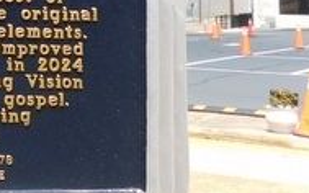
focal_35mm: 103
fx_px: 867
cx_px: -247
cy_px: -93
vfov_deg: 12.1
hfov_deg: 16.8
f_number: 3
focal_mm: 4
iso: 125
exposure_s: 1/640
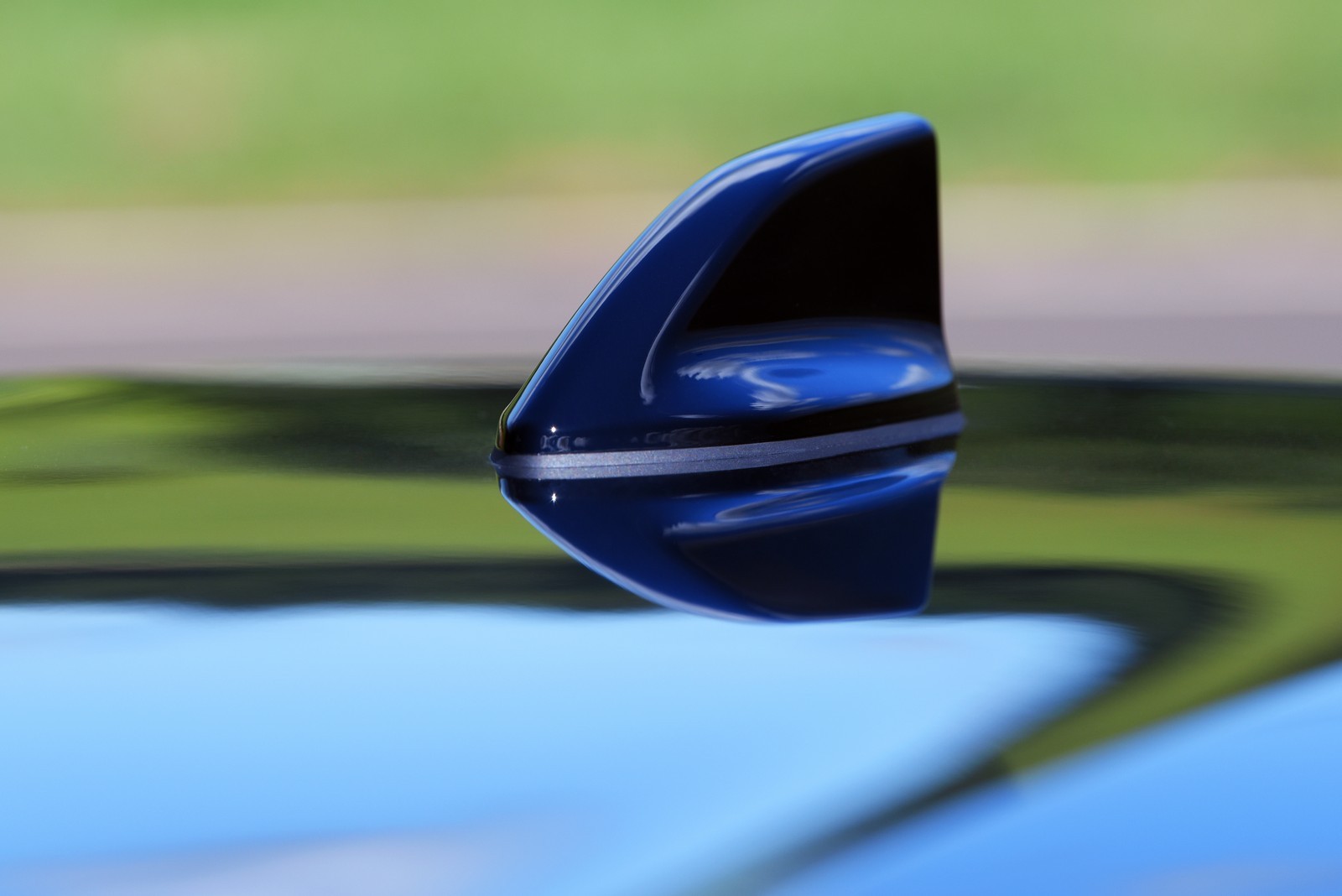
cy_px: 448
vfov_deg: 7.6
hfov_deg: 11.4
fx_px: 6712
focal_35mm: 180
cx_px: 671
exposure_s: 1/400
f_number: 5.6
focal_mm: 180
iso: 250
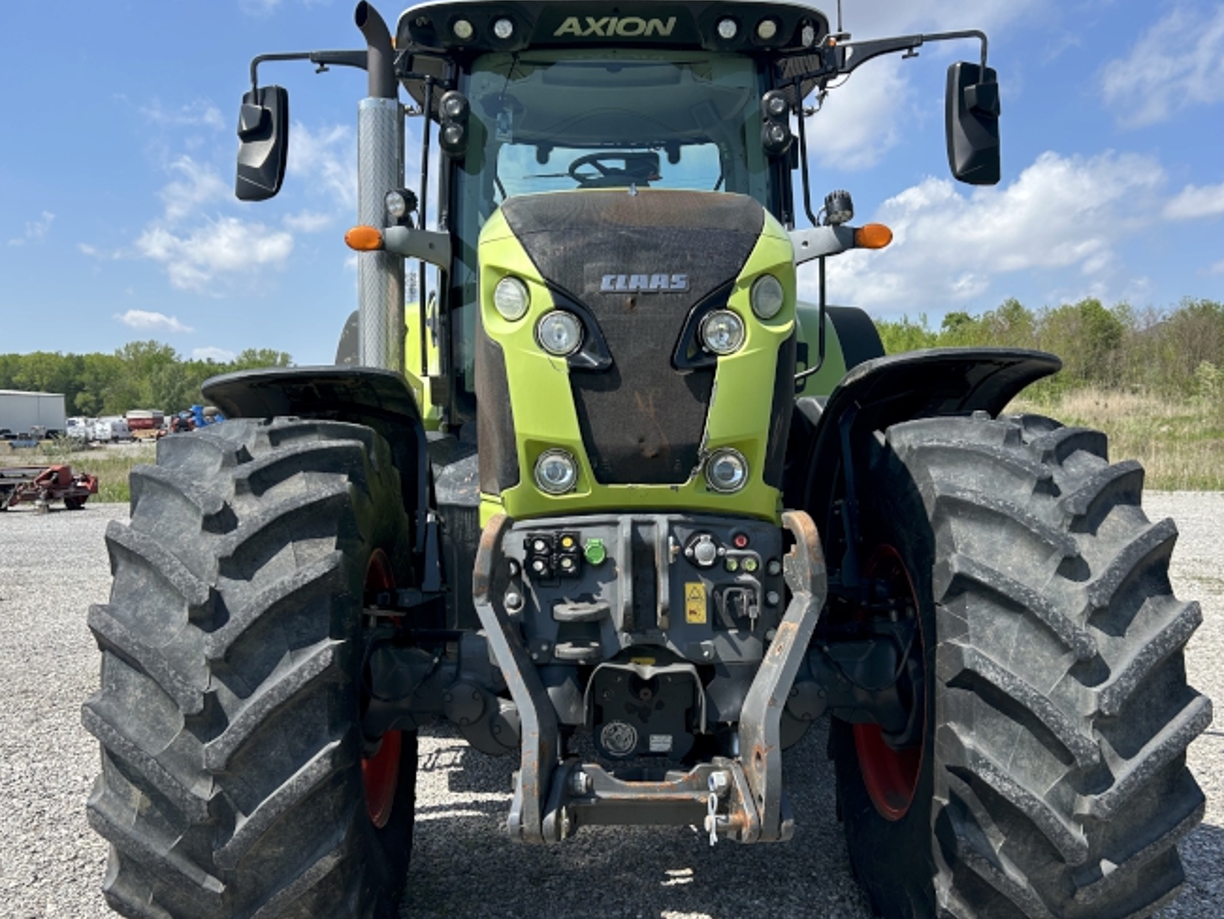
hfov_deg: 56.8
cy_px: 508
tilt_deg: -3.4
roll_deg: +0.4
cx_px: 620
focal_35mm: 32
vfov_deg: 44.1
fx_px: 1132
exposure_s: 1/2915
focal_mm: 5.7
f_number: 1.5
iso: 50
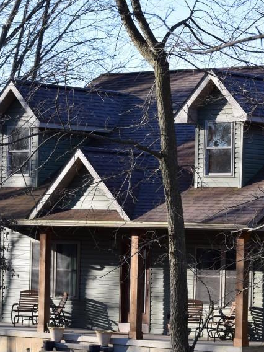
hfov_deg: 9.2
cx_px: 273
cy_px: 219
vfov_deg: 12.3
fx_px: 1637
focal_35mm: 161
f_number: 8
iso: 360
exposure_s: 1/250
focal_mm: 55
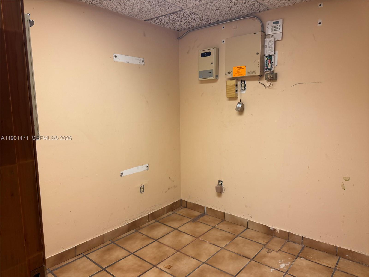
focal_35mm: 24
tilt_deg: -7.5
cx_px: 184
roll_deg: +0.6
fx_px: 256
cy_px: 138
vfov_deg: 56.8
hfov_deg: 71.6
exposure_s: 1/120
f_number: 1.78
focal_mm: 6.76
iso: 125
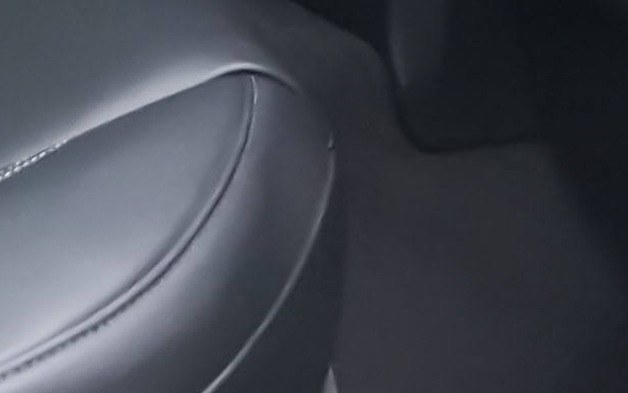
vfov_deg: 7.3
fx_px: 2858
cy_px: -616
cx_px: 92
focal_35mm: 167
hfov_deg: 12.5
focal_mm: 24
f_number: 4
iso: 12800
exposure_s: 1/125
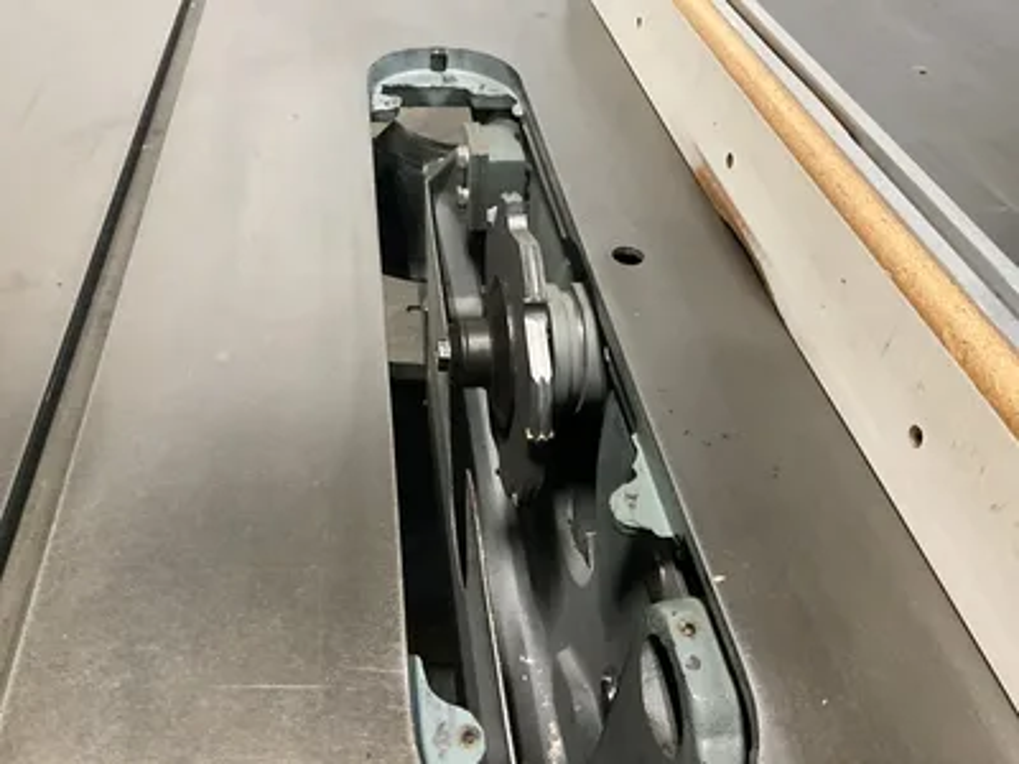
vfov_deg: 48.2
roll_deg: -4.5
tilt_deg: -44.8
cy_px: 382
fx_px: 854
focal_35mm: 29
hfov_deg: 61.7
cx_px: 510
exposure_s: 1/30
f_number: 1.8
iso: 400
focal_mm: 3
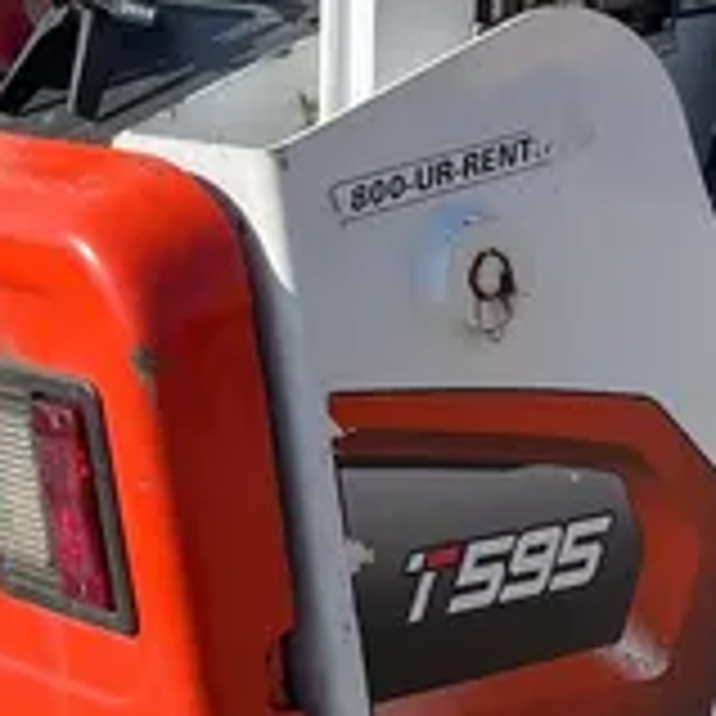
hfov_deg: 15.8
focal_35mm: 106
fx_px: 2481
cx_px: 856
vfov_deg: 16.3
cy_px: 529
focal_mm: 5.1
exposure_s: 1/2825
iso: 50
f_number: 1.6
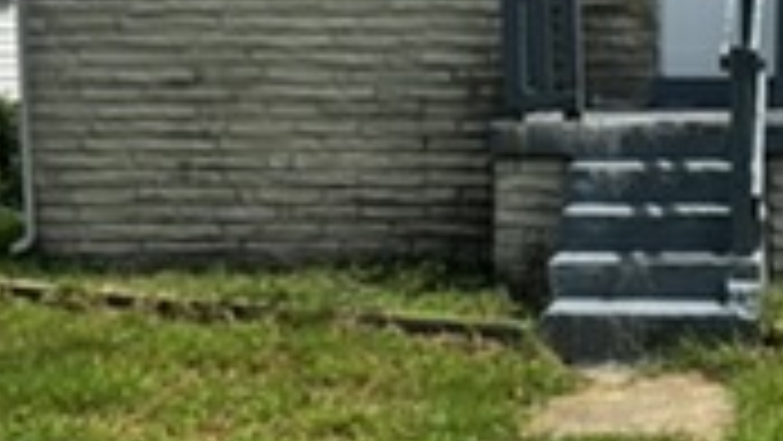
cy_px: 220
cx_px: 684
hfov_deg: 26.4
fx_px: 1620
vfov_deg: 15.5
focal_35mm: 78
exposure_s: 1/4630
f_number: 1.5
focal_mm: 5.7
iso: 50
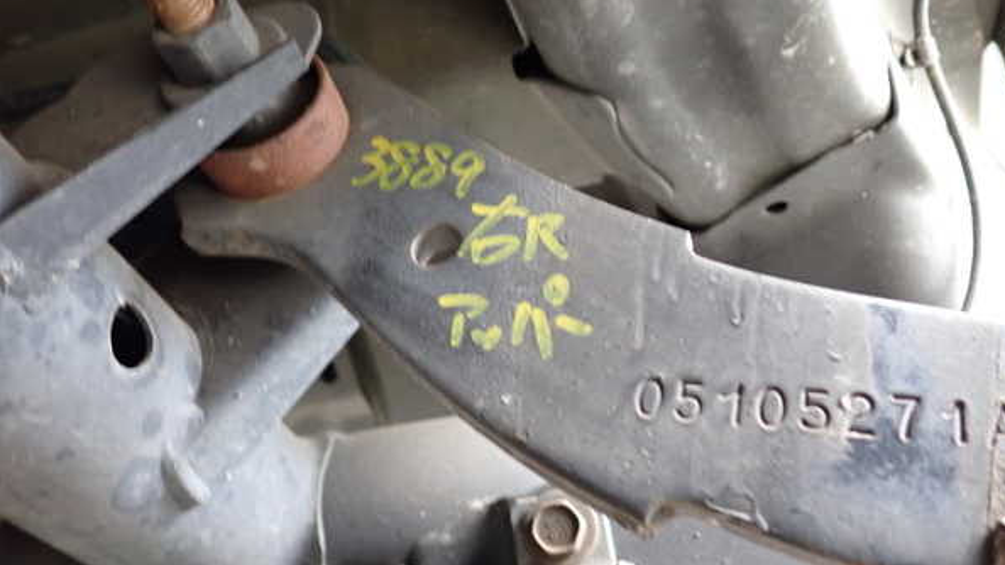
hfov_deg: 59.5
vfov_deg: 35.6
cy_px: 286
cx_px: 506
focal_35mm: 33
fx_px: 879
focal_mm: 5.4
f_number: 2.3
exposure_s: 1/30
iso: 500
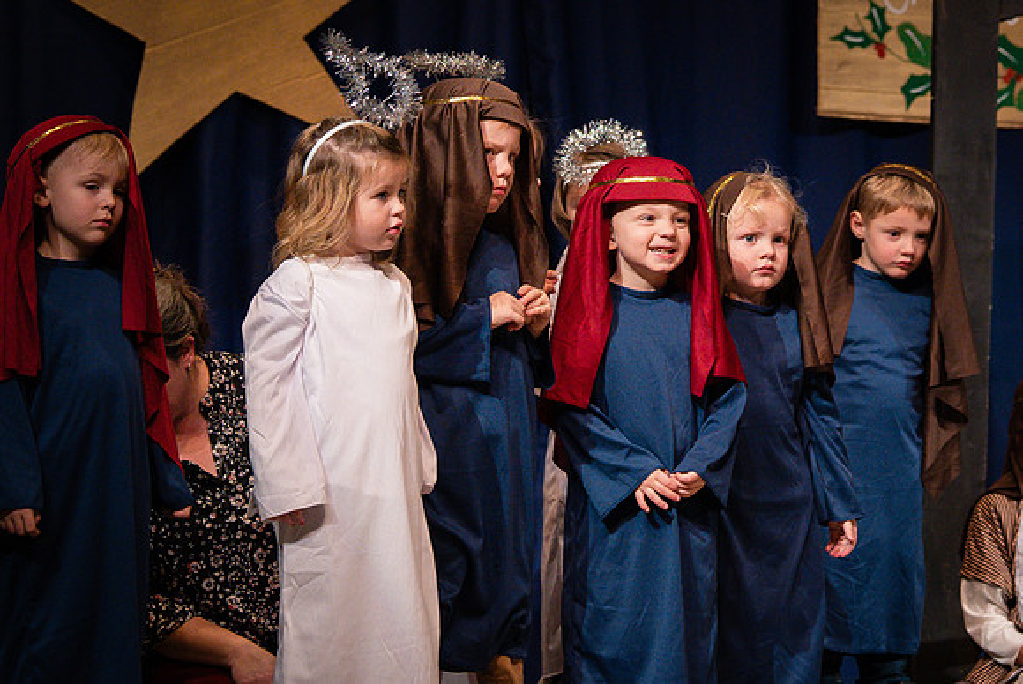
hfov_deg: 11.0
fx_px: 5288
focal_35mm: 186
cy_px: -10
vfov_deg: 7.4
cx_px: 846
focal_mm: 70
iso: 1000
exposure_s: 1/400
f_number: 2.8
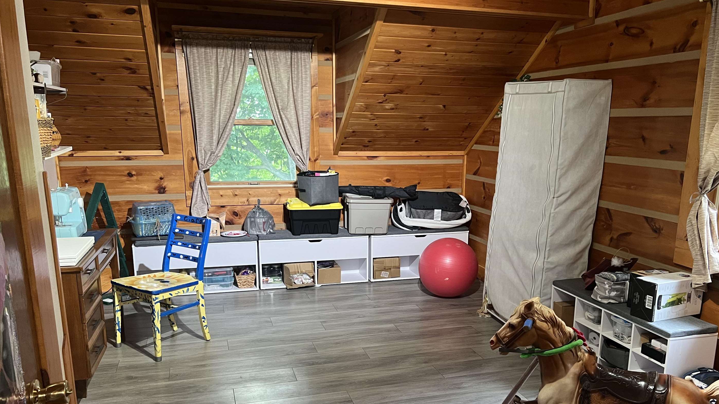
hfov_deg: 62.5
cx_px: 390
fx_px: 591
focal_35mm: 31
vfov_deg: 37.5
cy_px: 253
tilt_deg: -13.9
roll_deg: -0.8
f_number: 1.5
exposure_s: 1/60
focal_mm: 5.7
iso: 400
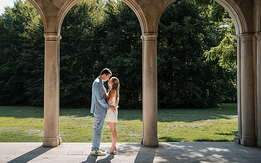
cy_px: 70
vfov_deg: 29.2
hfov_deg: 45.1
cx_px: 108
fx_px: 313
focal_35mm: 44
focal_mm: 35
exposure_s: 1/250
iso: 100
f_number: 4
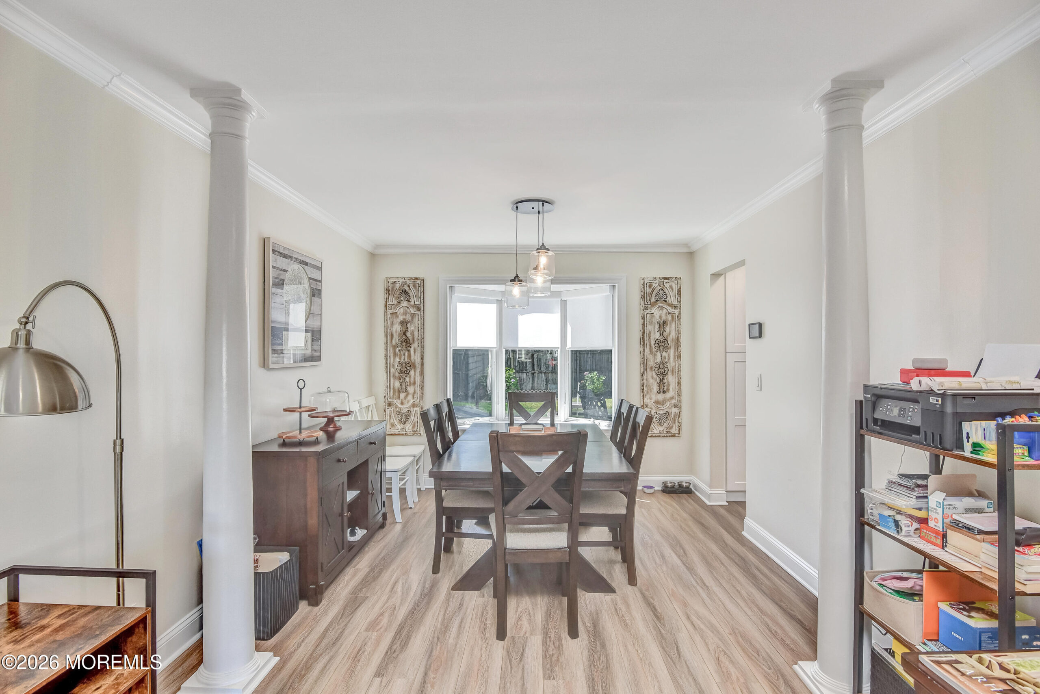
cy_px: 347
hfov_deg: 93.3
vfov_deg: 70.5
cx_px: 520
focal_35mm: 17
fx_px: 491
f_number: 7.1
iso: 320
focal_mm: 17
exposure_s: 1/200
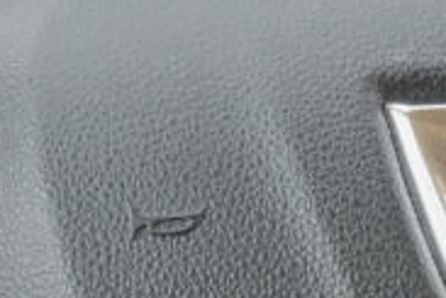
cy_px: 321
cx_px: 980
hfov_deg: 5.3
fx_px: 4707
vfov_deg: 3.6
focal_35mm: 380
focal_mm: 45
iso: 2000
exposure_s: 1/60
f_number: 9
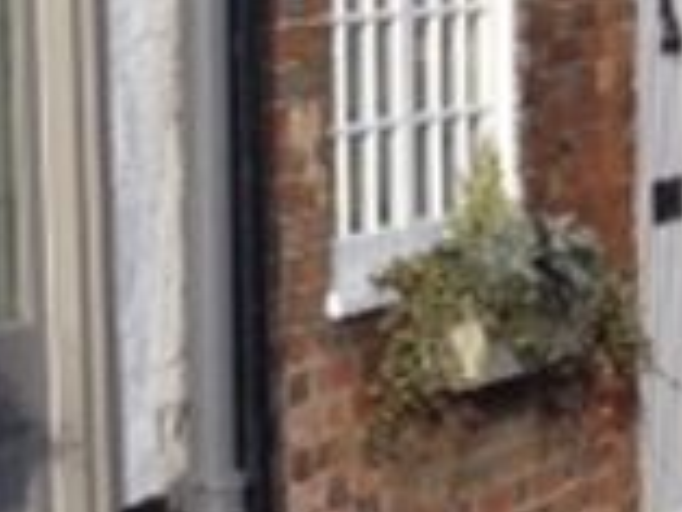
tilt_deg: +4.8
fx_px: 3746
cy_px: -148
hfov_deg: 9.7
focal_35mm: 190
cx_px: -693
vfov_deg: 7.7
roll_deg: +1.6
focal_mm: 4.28
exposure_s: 1/613
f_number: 2.4
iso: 50
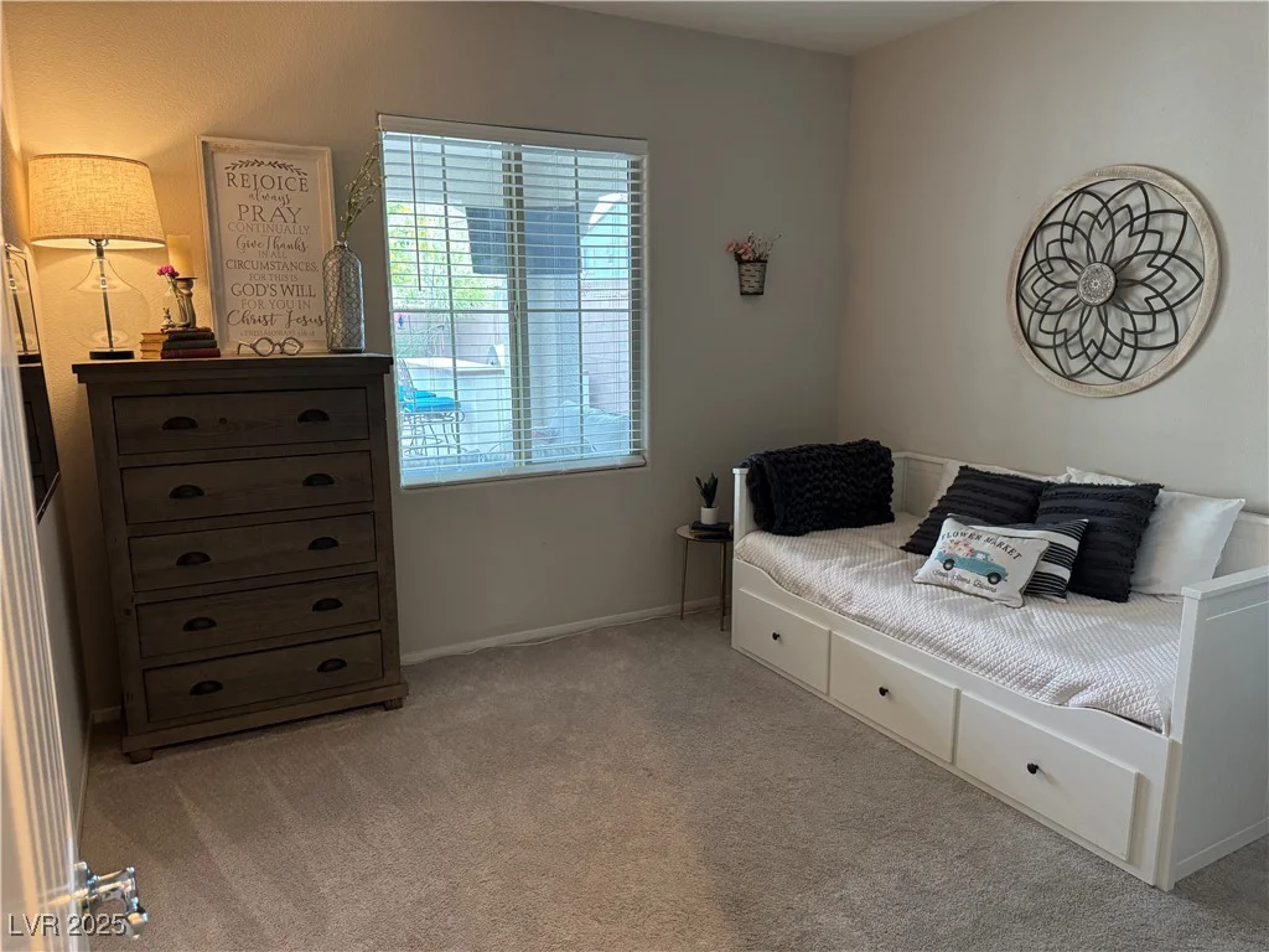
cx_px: 634
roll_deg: +0.1
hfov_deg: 71.6
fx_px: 880
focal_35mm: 24
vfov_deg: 56.8
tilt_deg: -11.5
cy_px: 476
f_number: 1.78
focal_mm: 6.76
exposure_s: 1/60
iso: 400
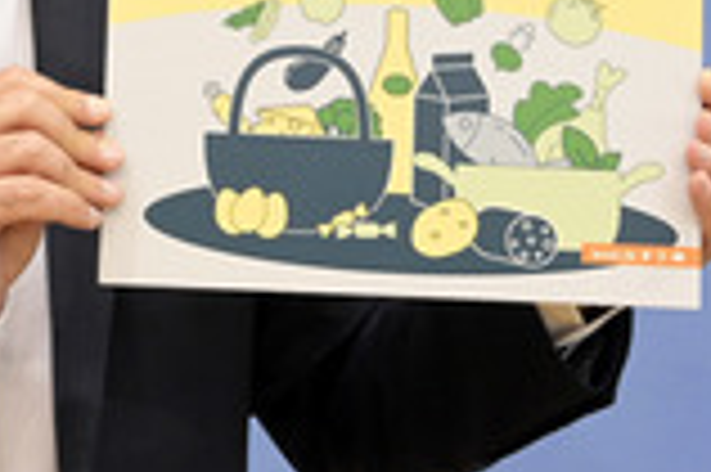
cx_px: -11
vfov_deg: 11.2
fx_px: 2368
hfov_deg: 16.7
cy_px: -58
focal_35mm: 120
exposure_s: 1/400
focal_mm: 42
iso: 5000
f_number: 5.6
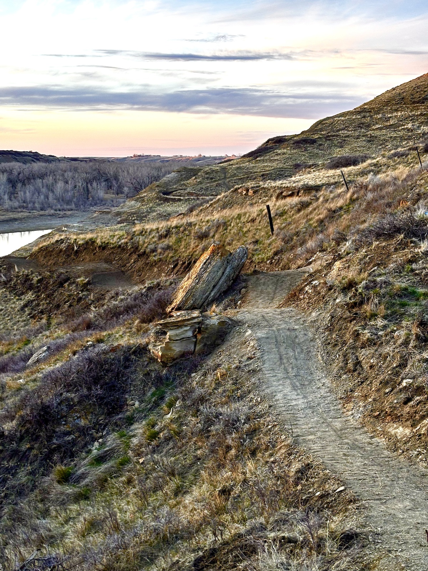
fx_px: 857
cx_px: 214
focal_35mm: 52
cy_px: 286
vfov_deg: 36.8
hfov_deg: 28.0
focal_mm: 5.96
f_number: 1.6
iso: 50
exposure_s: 1/82
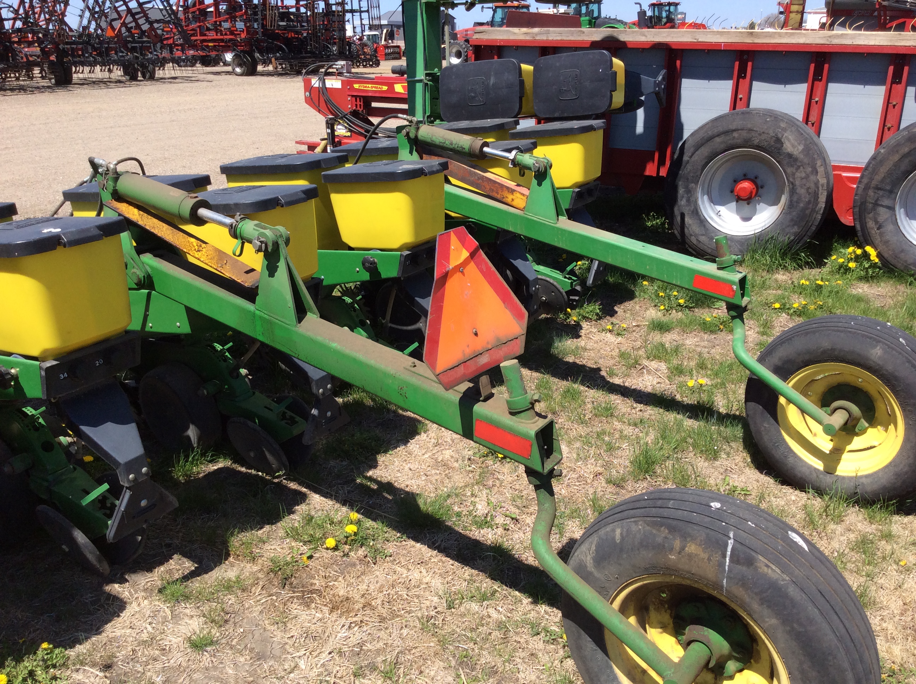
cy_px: 342
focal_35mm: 32
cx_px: 458
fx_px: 846
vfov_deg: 44.1
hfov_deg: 56.9
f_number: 2.4
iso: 32
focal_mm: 3.3
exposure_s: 1/1167
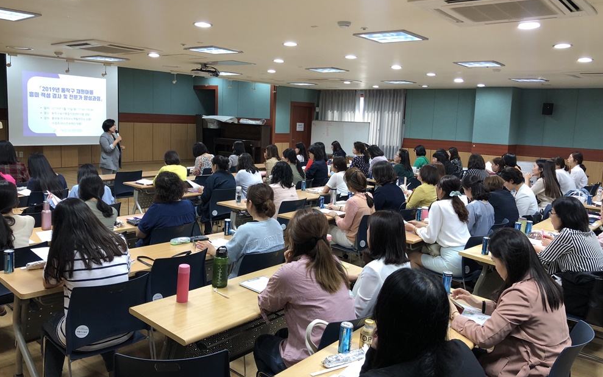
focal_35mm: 30
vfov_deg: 41.8
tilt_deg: -6.5
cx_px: 299
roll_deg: -2.2
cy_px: 181
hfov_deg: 62.9
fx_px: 493
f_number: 1.8
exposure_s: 1/24
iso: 40
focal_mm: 4
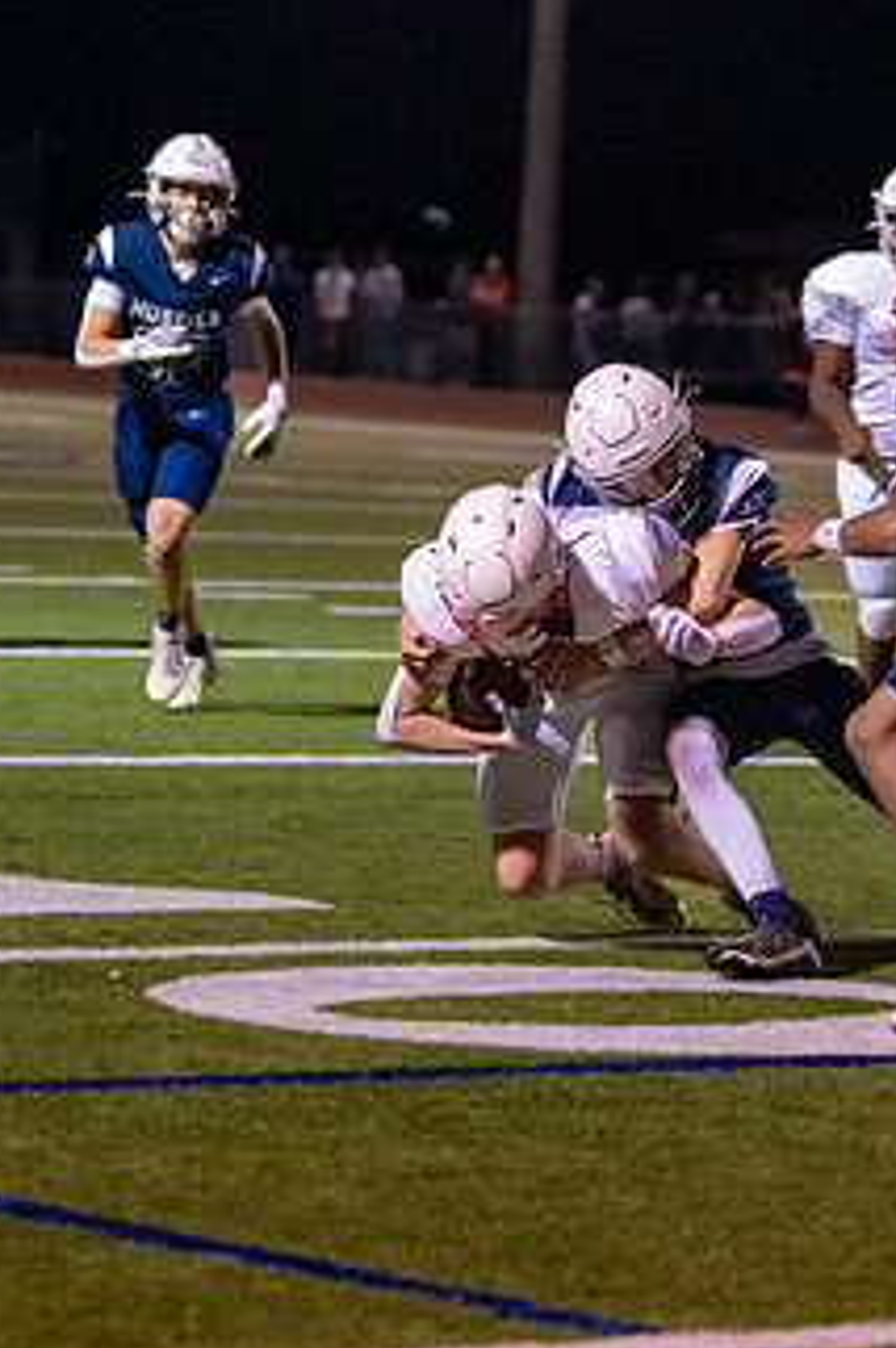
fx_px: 7520
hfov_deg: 6.8
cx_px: 419
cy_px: 530
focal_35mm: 201
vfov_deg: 10.2
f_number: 2.8
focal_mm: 91
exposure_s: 1/1000
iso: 5000
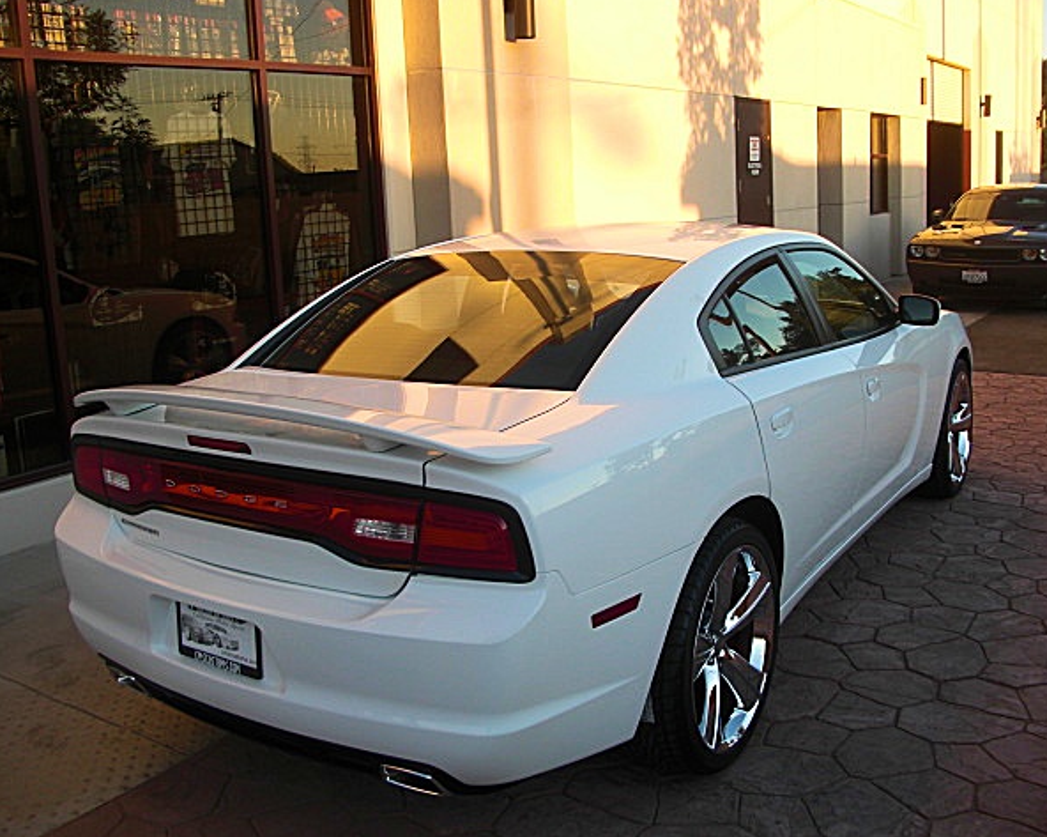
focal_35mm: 38
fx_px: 1177
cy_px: 416
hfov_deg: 47.9
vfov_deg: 39.1
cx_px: 548
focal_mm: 6.3
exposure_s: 1/160
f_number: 2.8
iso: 50
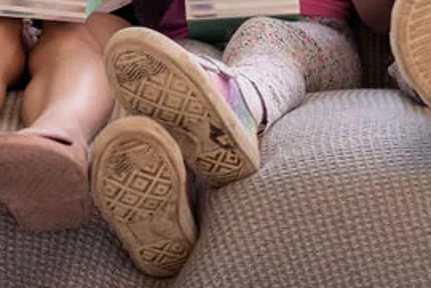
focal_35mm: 163
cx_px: 413
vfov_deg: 8.2
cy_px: -158
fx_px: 1951
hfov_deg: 12.5
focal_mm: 43
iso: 500
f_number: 2.8
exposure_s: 1/250
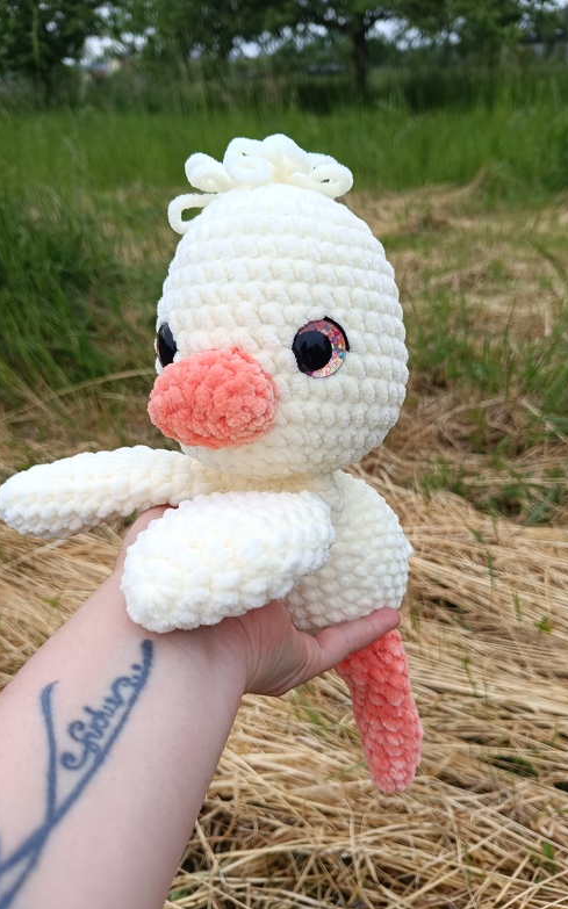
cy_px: 455
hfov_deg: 47.6
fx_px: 644
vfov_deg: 70.4
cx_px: 288
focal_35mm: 26
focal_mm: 5.59
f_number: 1.88
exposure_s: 1/657
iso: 51
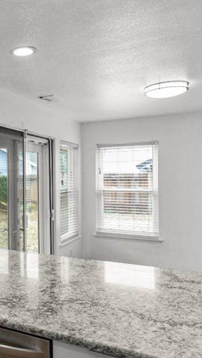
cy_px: 205
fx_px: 333
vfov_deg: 56.4
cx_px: -38
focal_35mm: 35
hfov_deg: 29.3
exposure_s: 1/160
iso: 400
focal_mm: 14
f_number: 6.3
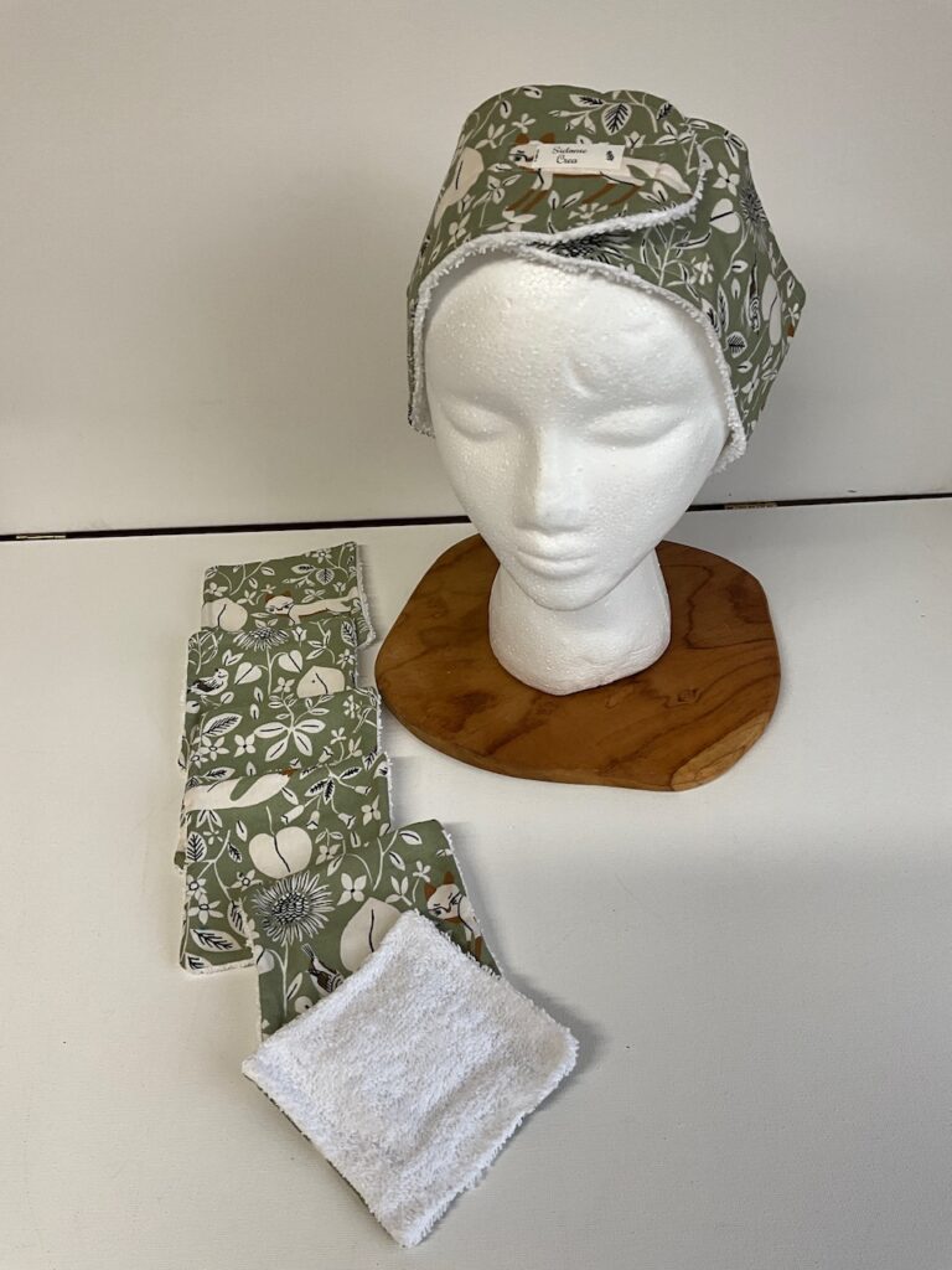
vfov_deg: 61.7
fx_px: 1063
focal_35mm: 29
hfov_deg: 48.2
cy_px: 635
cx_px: 476
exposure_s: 1/100
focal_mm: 3
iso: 32
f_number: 1.8
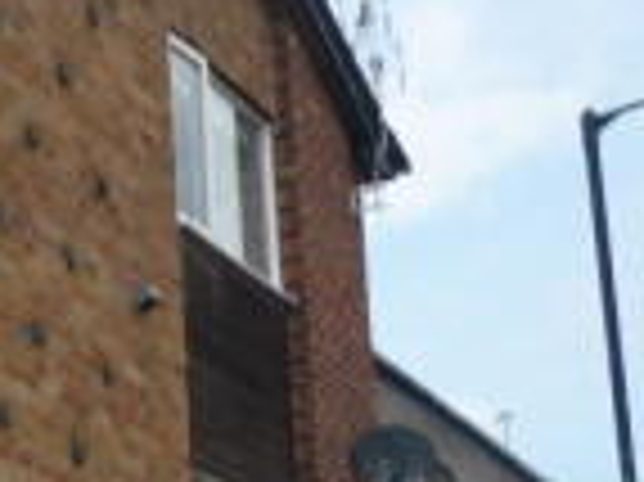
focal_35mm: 135
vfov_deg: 11.0
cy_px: 291
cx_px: -349
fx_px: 2509
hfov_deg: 13.7
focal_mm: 5.5
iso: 80
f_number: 8
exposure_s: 1/125
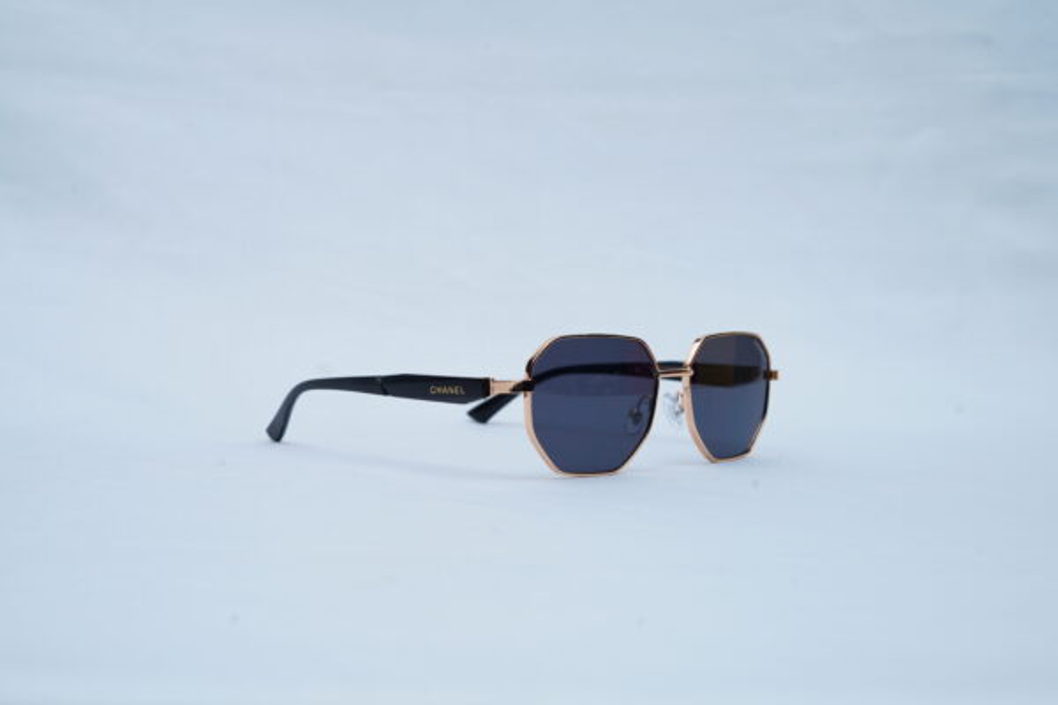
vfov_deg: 27.0
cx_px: 529
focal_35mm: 50
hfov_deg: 39.6
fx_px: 1469
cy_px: 352
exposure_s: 1/160
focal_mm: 50
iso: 125
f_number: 9
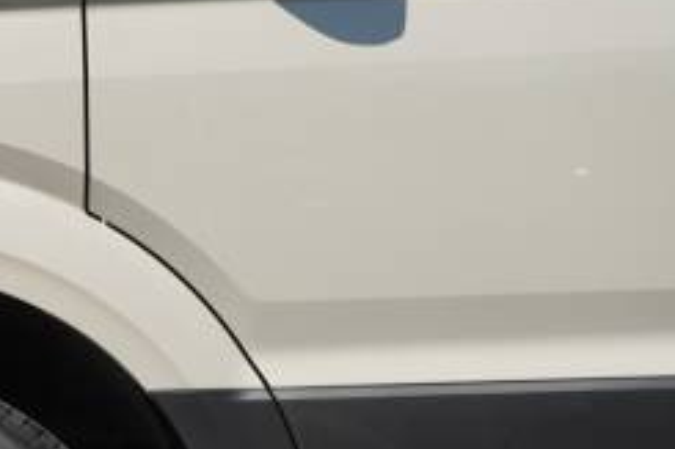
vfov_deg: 10.5
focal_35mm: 129
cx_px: -135
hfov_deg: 15.3
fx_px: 2423
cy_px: 419
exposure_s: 1/400
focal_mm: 49.5
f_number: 4.5
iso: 100
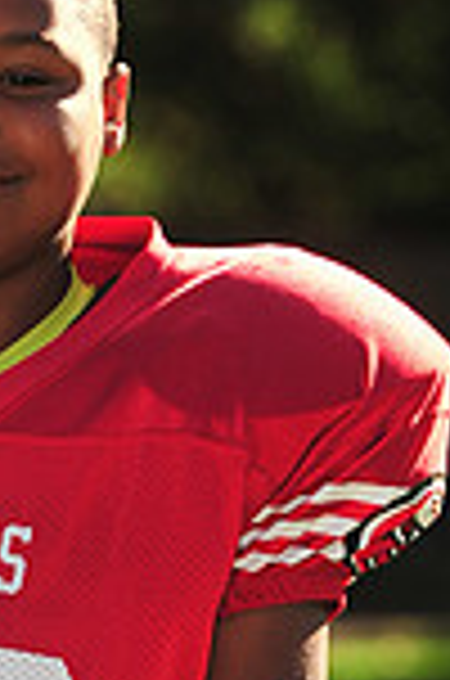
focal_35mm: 539
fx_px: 10152
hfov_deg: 2.5
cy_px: 937
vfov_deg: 3.8
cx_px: -108
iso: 200
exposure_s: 1/800
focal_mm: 140
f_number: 4.5
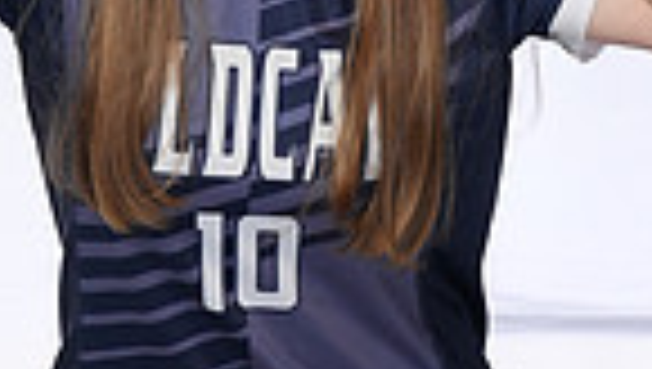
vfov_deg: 6.7
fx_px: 2977
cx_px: 301
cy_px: -504
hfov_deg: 12.5
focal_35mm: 172
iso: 800
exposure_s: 1/250
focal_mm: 53
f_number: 8
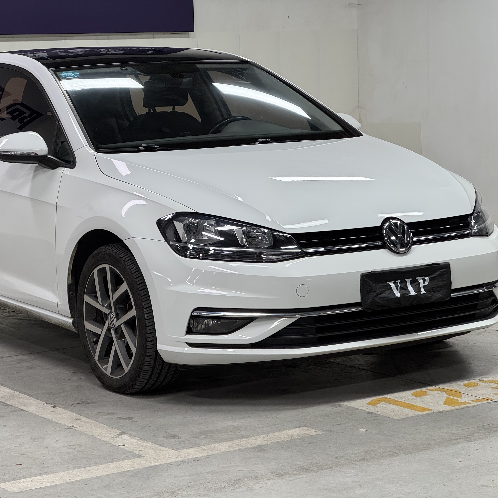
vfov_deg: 19.1
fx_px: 1481
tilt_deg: -5.8
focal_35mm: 91
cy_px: 249
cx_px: 186
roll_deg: +1.9
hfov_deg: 19.1
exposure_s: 1/50
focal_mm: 9
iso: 160
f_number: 2.8
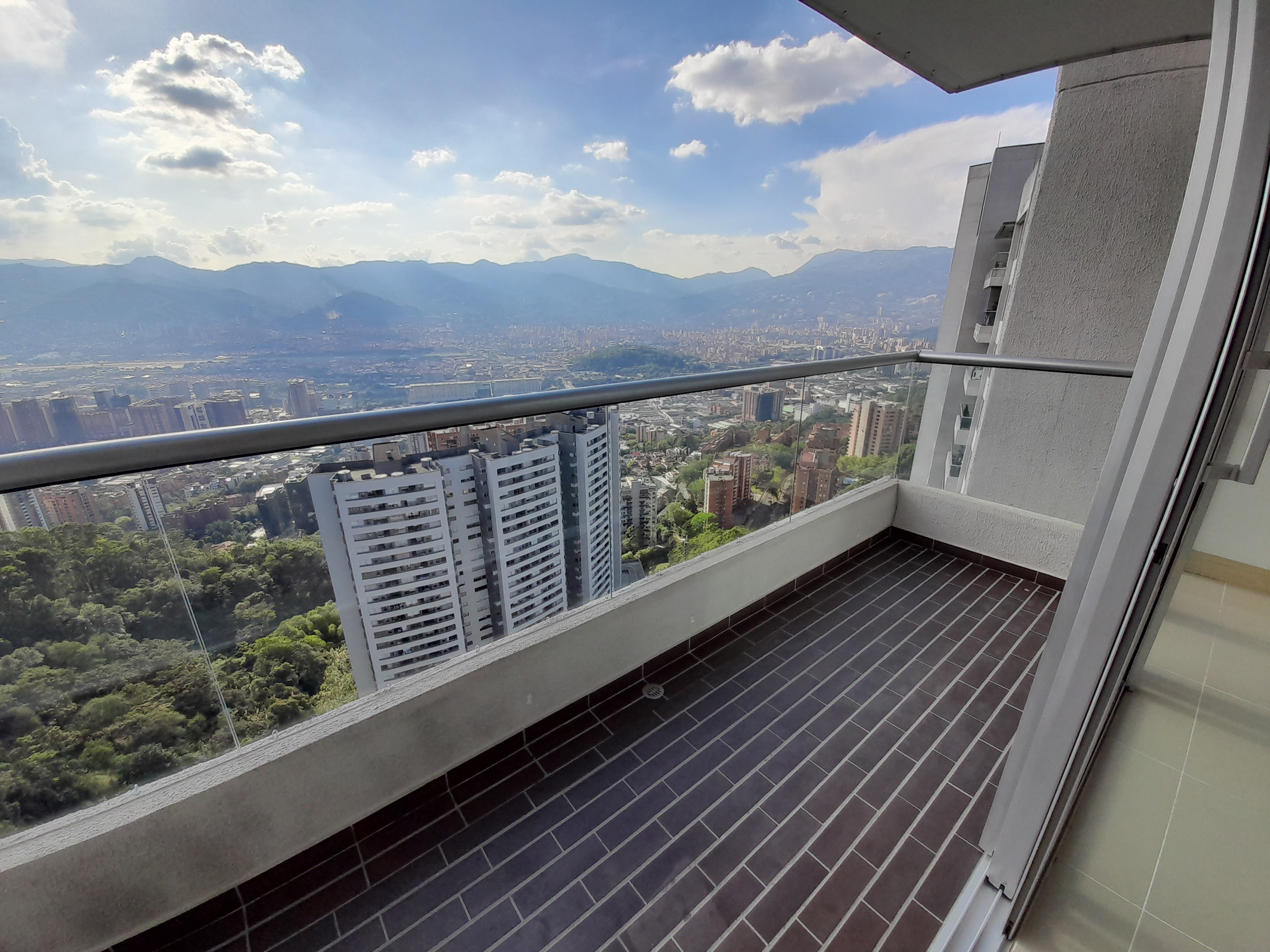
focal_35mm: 13
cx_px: 635
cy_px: 476
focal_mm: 1.42
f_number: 2.2
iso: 40
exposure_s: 1/1379
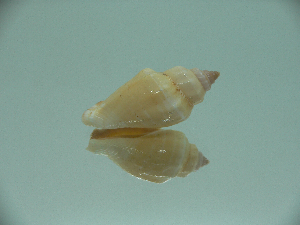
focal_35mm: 35
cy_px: 112
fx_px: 303
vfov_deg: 40.7
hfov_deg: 52.6
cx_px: 150
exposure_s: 1/80
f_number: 2.8
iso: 80
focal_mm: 4.6
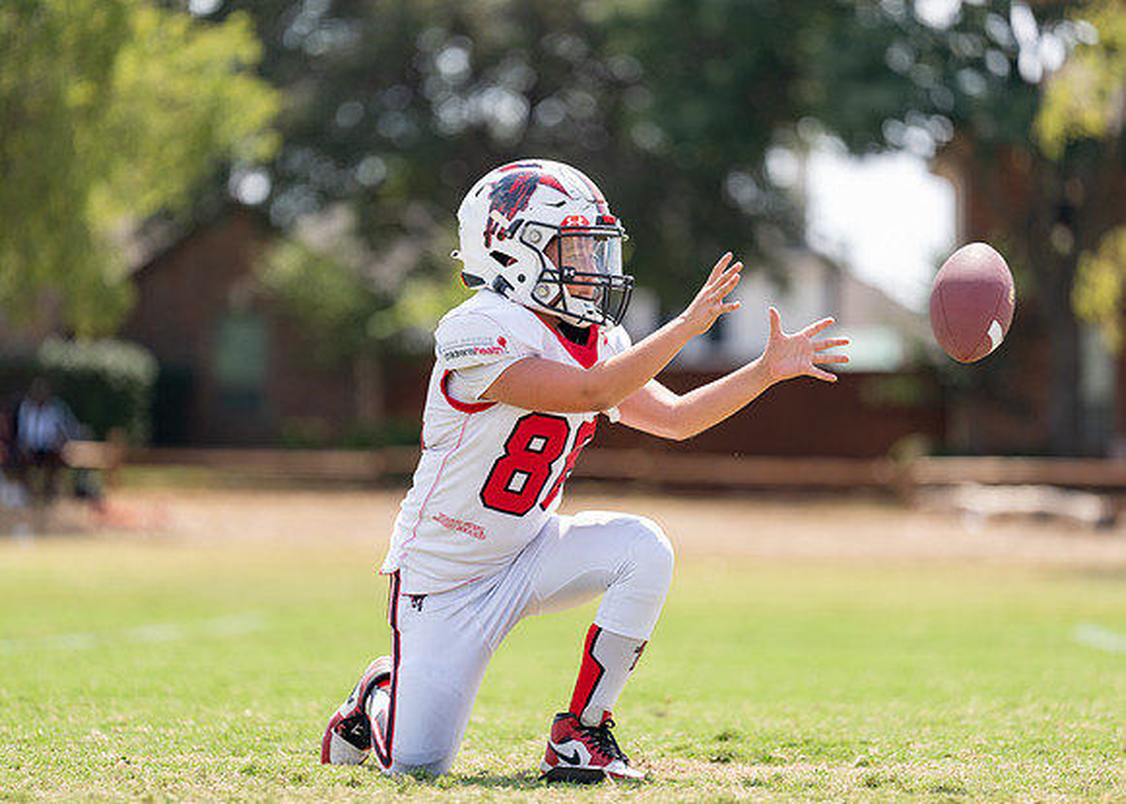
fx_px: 5967
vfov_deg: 7.7
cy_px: 402
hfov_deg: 10.8
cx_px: 563
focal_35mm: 187
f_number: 2.8
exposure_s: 1/1250
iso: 200
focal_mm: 178
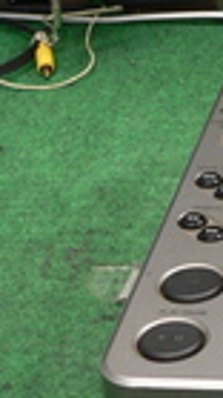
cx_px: 446
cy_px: 242
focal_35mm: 143
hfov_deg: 8.1
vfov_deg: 15.0
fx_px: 1506
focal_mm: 7.9
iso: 200
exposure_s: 1/15
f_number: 2.8
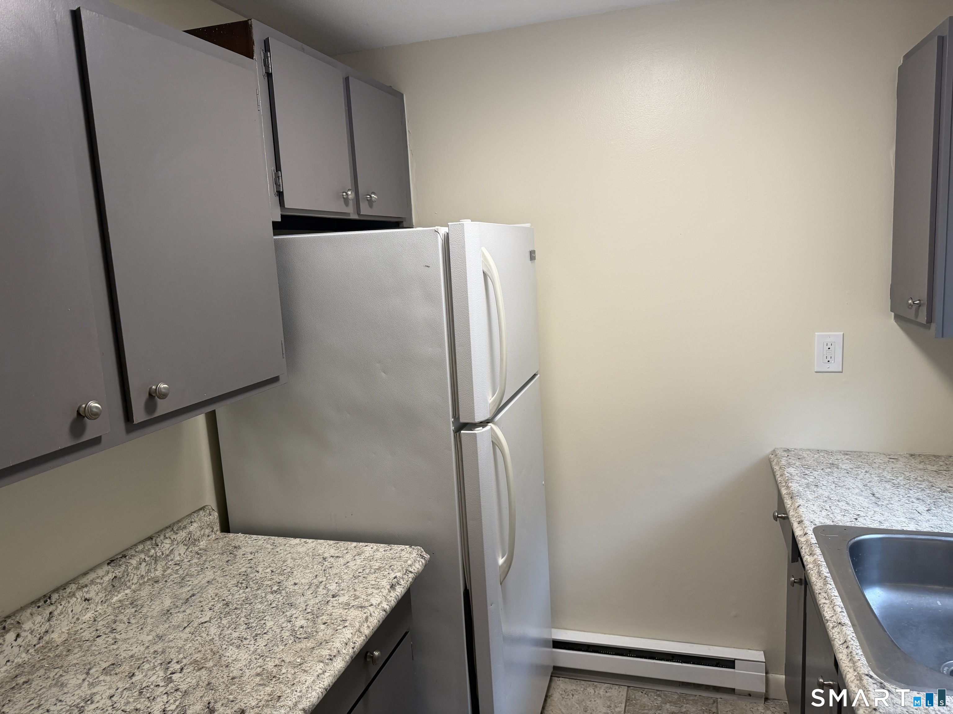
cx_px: 476
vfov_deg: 56.8
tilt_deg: -9.3
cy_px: 357
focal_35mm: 24
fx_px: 661
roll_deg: +4.3
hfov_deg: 71.6
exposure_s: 1/120
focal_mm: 6.76
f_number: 1.78
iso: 160
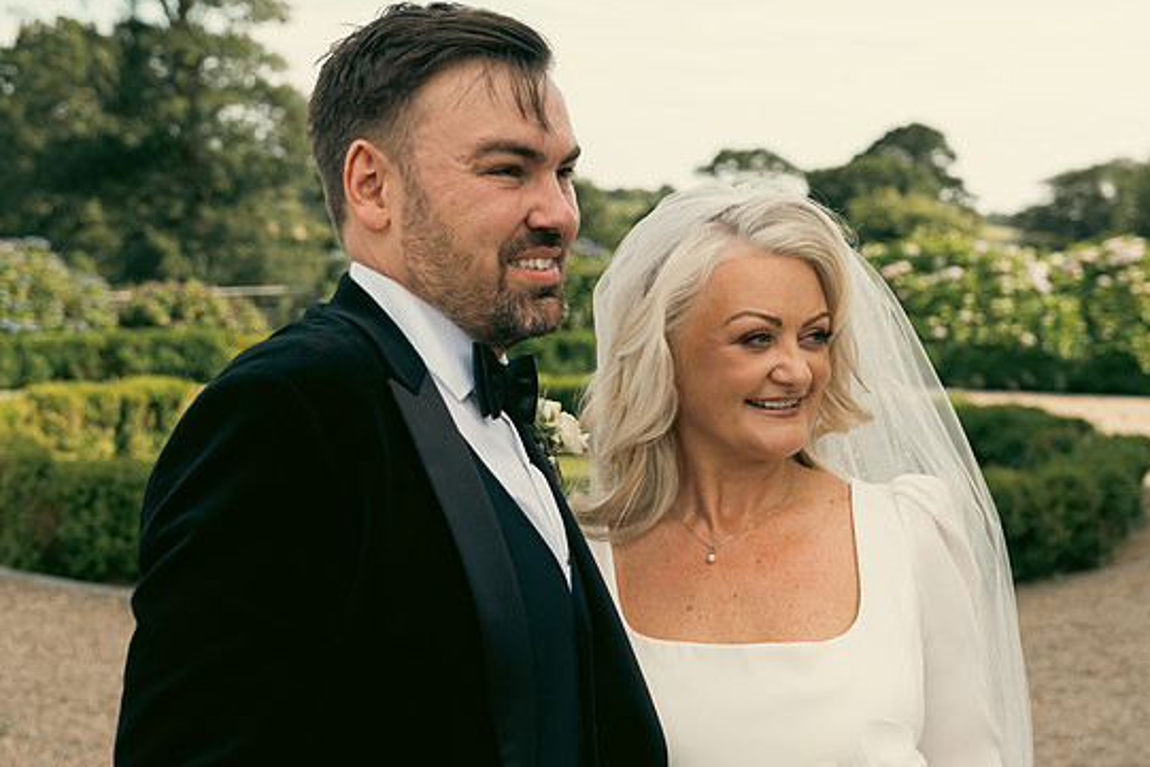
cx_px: 548
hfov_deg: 33.9
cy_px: 362
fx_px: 1885
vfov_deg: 23.0
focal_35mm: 59
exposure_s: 1/640
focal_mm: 37
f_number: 3.5
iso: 125
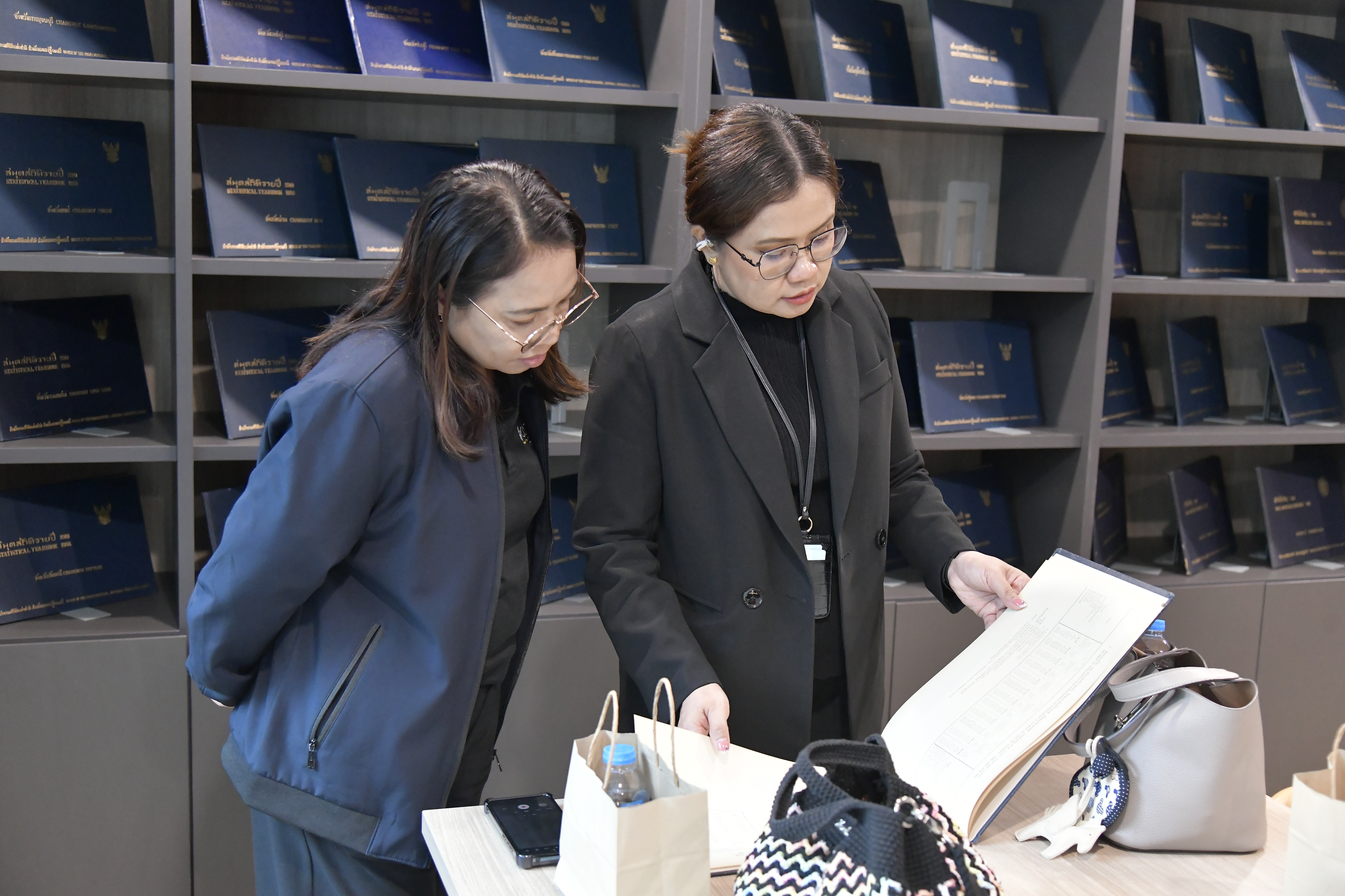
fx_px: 1494
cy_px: 448
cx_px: 672
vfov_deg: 33.4
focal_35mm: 40
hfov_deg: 48.5
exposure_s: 1/125
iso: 5000
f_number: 4.5
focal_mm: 40
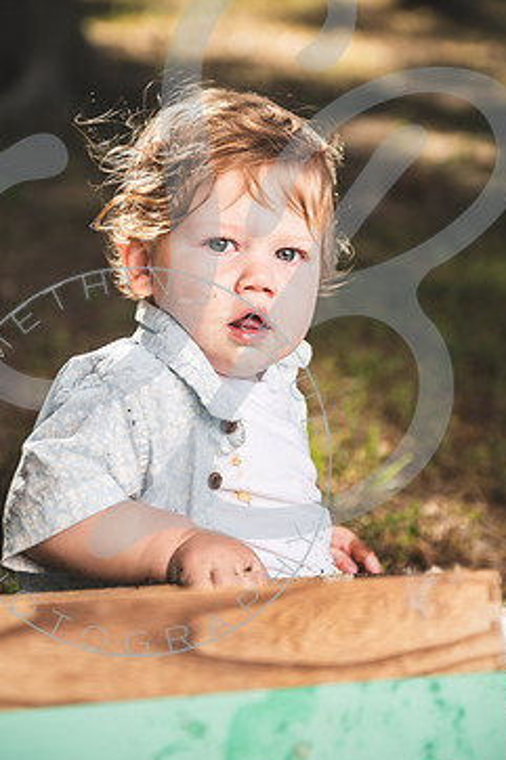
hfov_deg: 16.6
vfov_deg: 24.7
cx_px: 231
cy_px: 302
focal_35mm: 82
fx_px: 1730
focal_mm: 66
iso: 100
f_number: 2.8
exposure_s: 1/800
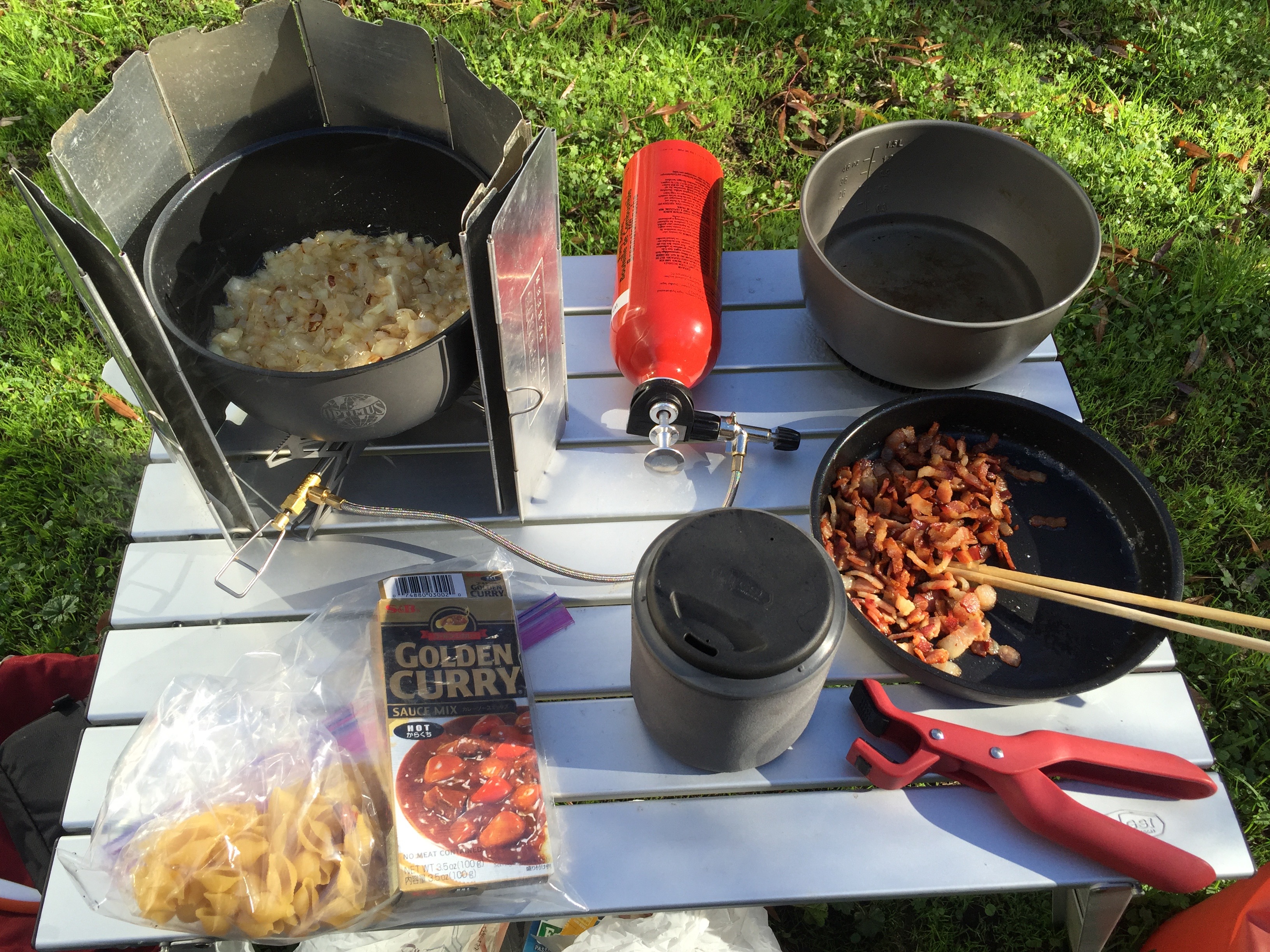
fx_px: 1064
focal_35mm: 29
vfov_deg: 48.2
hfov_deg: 61.7
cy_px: 476
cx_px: 635
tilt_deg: -54.6
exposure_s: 1/732
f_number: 2.2
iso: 32
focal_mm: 4.15
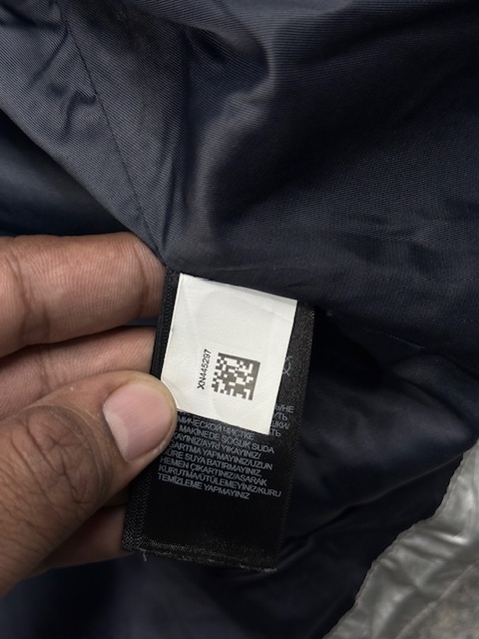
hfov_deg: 30.3
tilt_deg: -80.0
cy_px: 320
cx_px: 240
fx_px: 886
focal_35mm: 48
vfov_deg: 39.7
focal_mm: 6.76
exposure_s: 1/193
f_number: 1.78
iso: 50
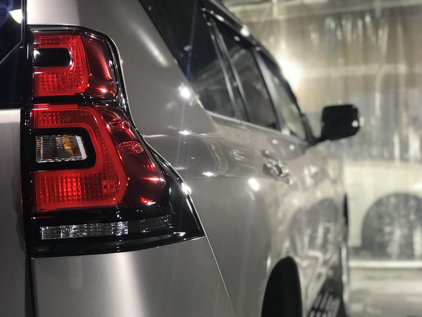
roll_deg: +3.2
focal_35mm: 57
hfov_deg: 33.8
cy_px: 158
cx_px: 211
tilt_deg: -1.6
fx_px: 695
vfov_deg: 25.7
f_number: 2.8
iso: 200
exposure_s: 1/60
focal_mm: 6.6
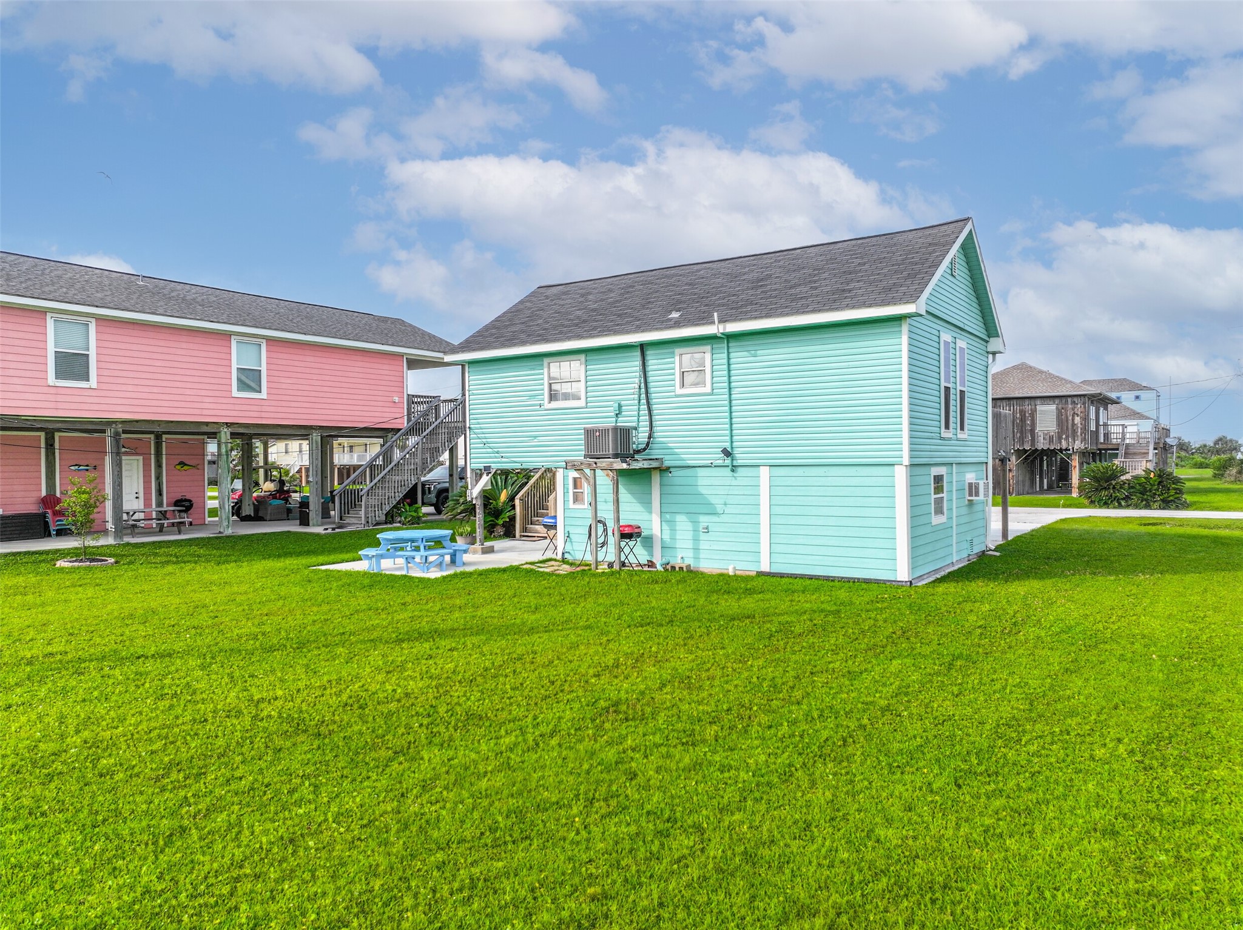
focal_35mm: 24
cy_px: 465
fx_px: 861
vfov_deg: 56.8
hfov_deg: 71.6
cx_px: 622
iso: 100
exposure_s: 1/1250
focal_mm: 12.29
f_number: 2.8
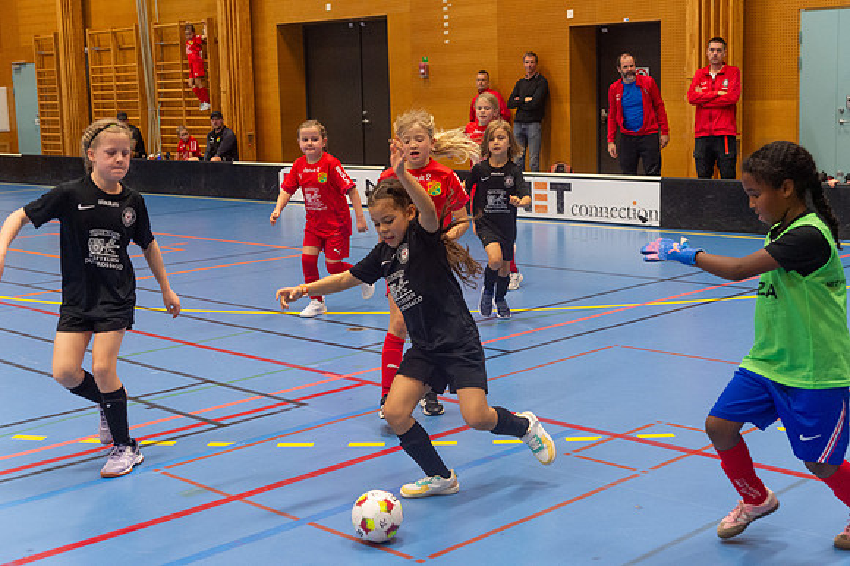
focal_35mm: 52
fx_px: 1227
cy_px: 283
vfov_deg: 26.0
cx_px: 425
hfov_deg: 38.2
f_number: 3.5
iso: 3600
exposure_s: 1/400
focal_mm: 52
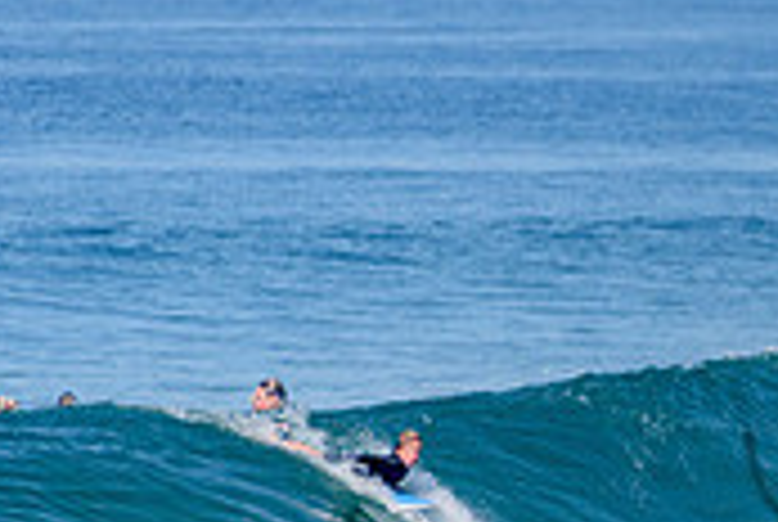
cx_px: 1205
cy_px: 461
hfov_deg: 1.2
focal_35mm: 1672
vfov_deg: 0.8
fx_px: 36195
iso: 125
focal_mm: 500
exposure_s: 1/2000
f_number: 5.6
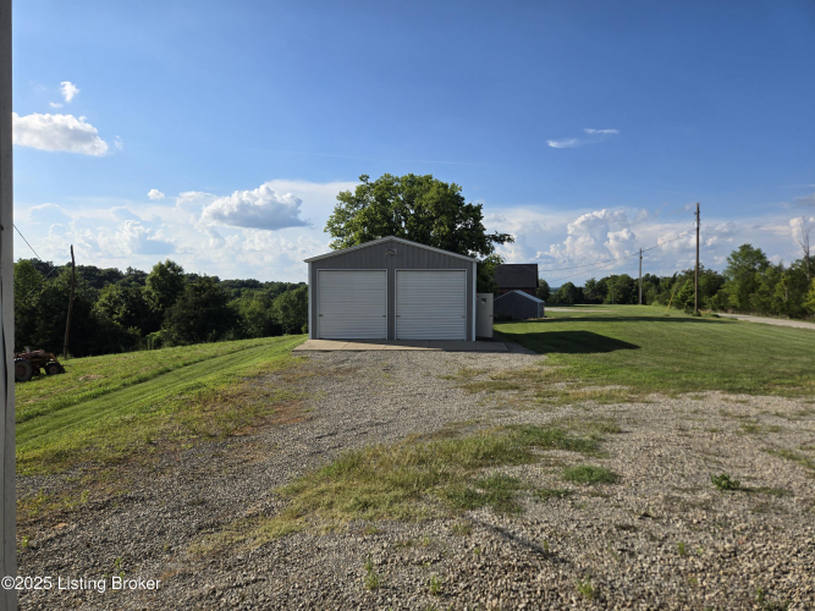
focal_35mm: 23
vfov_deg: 58.9
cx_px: 408
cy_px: 306
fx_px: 541
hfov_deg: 73.9
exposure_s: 1/2679
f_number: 1.8
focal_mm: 5.4
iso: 25
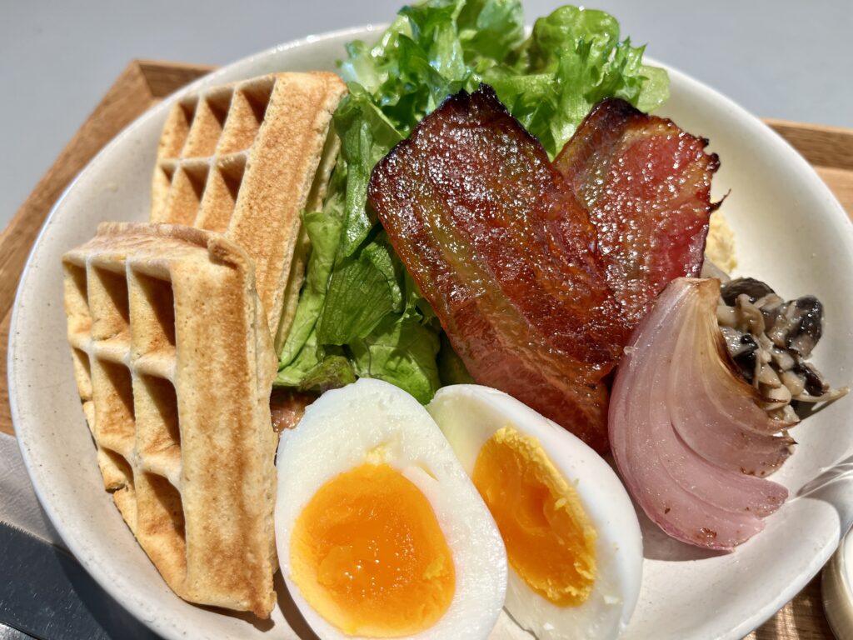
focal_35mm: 26
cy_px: 320
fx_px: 641
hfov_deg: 67.3
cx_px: 426
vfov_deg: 53.1
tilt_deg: -54.3
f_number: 1.6
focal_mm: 5.1
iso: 64
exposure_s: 1/120
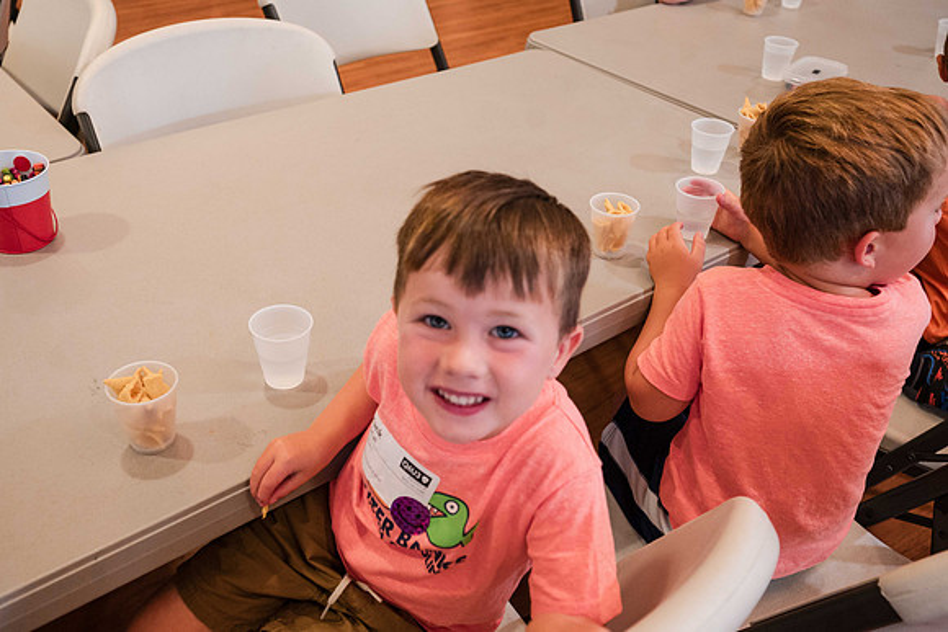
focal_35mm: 33
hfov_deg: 57.4
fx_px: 865
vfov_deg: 40.2
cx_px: 447
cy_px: 293
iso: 2800
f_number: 4
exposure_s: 1/125
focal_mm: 29
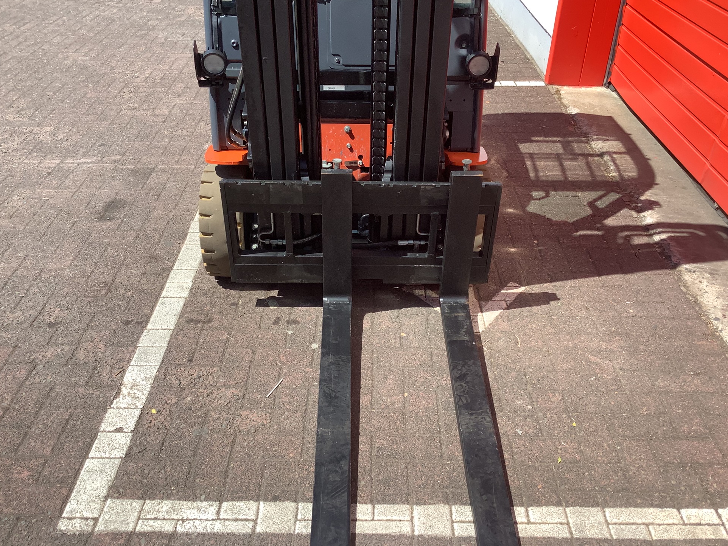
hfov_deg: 55.3
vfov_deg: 42.9
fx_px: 694
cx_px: 370
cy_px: 278
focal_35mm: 33
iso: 25
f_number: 2.4
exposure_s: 1/823
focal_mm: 3.3
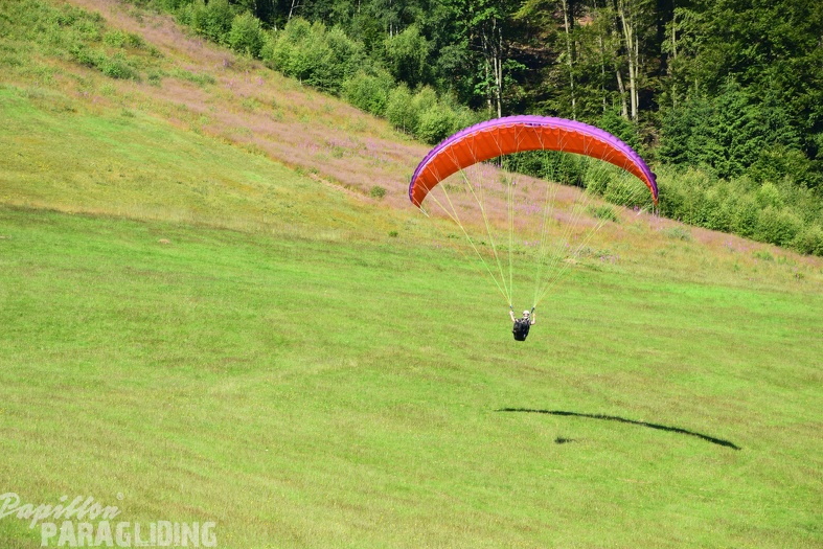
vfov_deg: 8.7
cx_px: 410
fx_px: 3624
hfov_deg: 13.0
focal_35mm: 159
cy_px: 274
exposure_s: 1/500
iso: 400
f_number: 11
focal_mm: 105
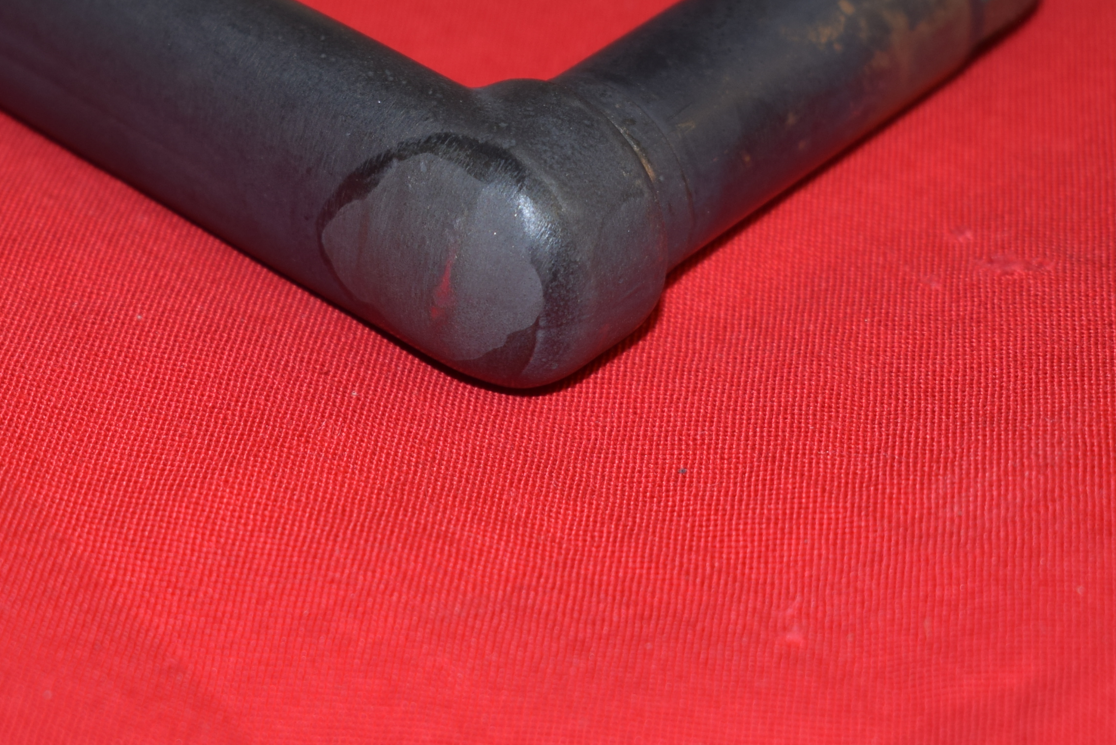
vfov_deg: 12.8
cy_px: 226
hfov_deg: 19.1
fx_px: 3318
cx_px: 434
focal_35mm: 107
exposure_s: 1/25
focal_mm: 36
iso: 160
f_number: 5
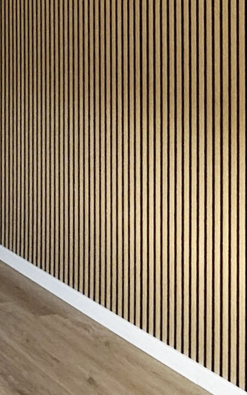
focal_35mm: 89
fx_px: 959
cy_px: 21
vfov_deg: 22.6
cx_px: -121
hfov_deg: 13.8
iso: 200
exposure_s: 1/99
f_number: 2.2
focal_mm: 2.22
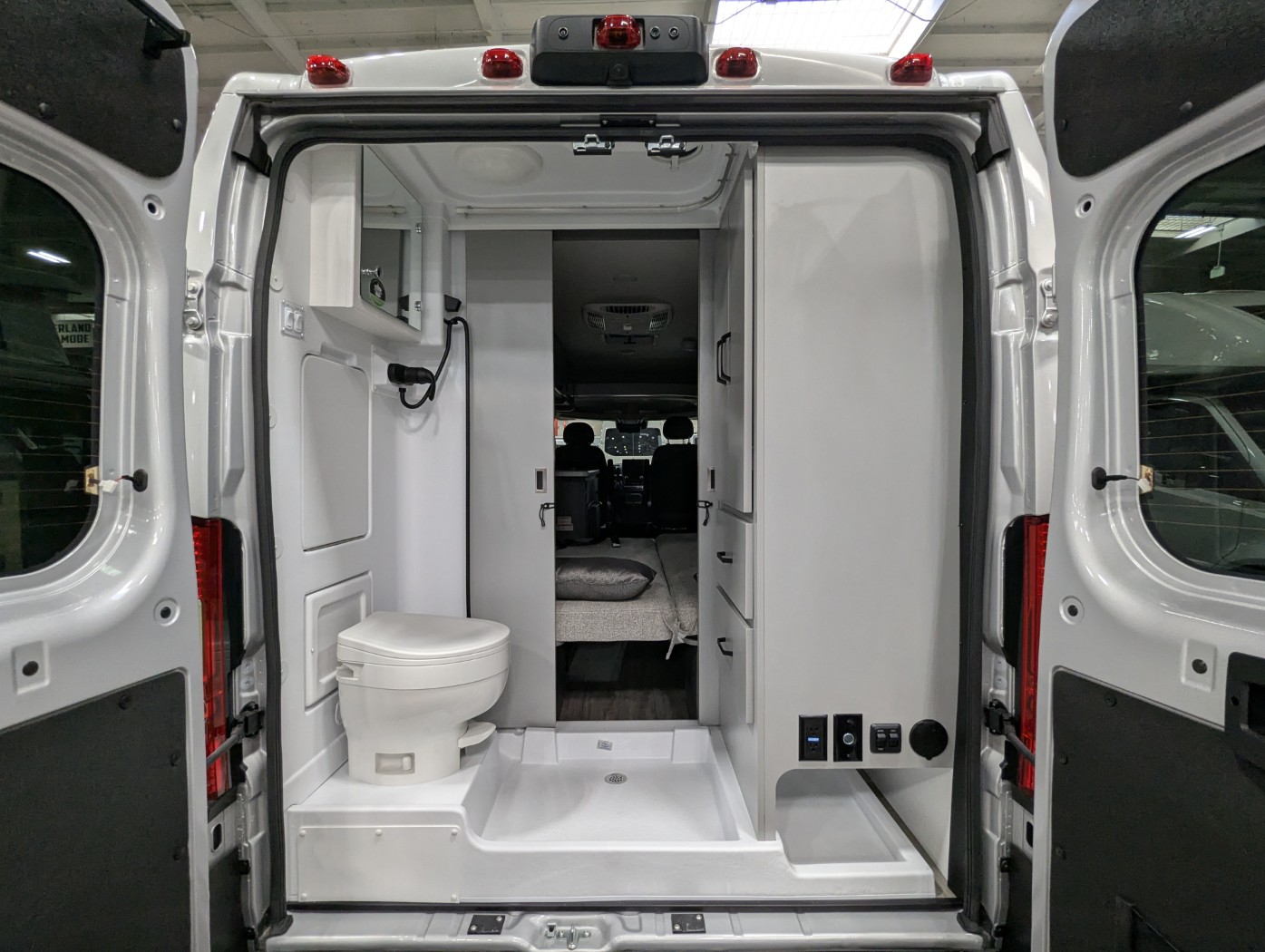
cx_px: 632
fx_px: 585
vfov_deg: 78.2
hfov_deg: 94.4
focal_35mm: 16
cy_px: 476
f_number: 2.2
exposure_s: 1/74.8
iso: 173
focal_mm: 2.35
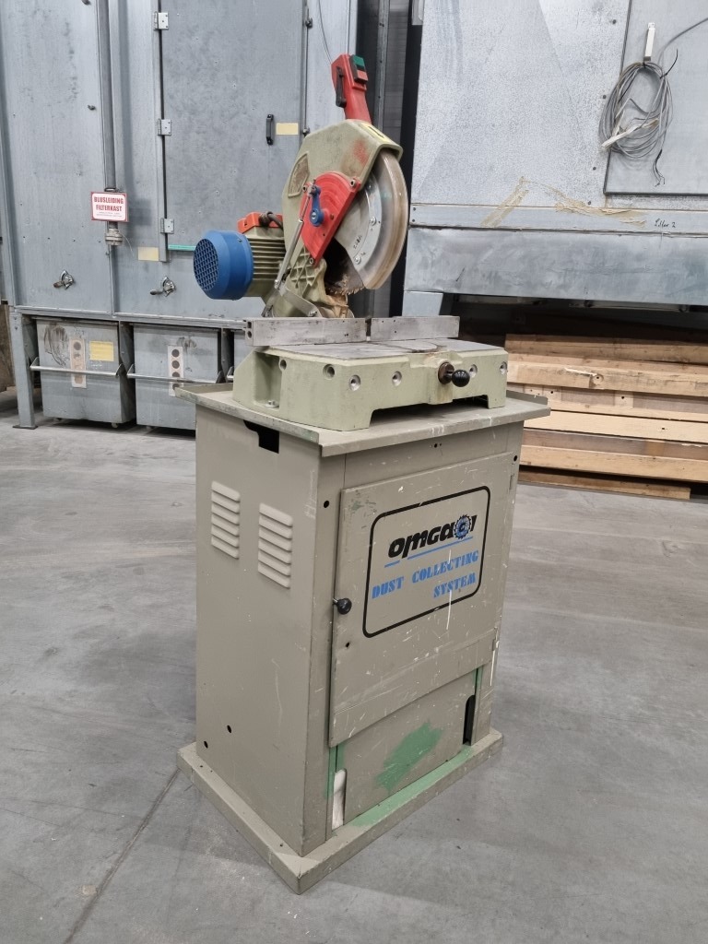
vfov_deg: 67.3
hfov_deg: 53.1
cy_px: 472
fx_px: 709
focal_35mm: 26
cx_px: 354
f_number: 1.8
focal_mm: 5.4
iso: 500
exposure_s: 1/50
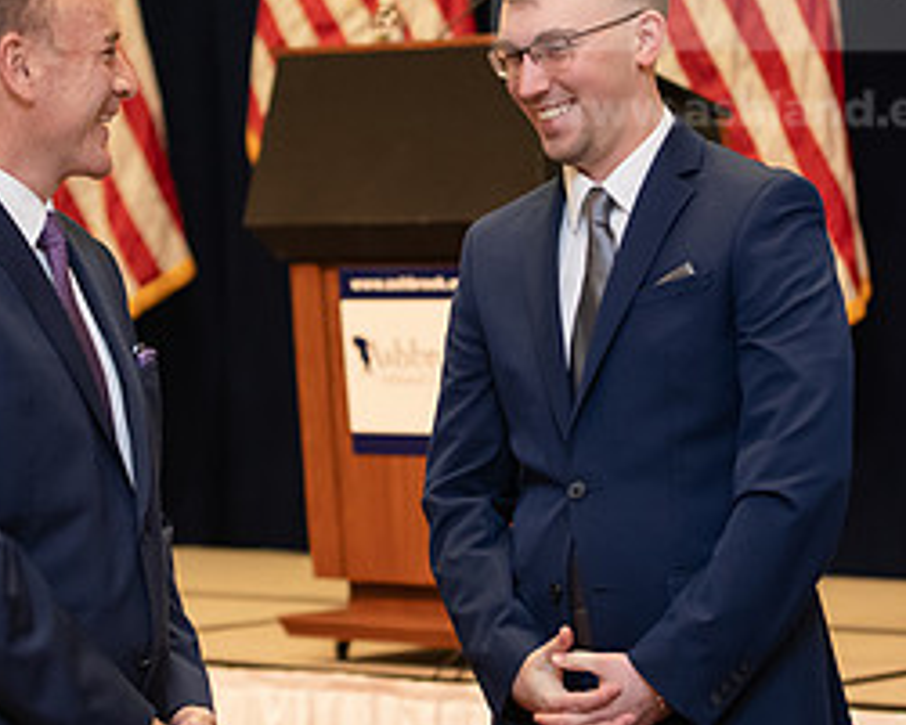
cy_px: 186
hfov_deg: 12.7
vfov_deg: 10.1
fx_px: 4077
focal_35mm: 152
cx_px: 383
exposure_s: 1/200
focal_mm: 70
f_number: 3.2
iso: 1600
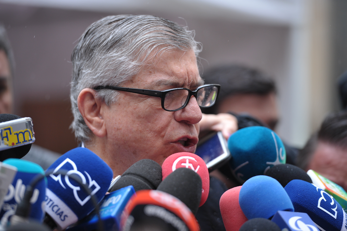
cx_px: 174
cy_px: 116
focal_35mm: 200
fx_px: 1927
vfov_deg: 6.9
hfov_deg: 10.3
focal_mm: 200
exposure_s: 1/1000
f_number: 3.2
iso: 1000
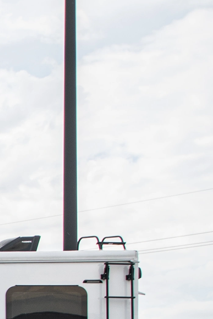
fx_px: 1411
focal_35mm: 159
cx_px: -528
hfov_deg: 7.2
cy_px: 423
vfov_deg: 12.5
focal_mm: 20
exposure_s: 1/400
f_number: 3.5
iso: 100
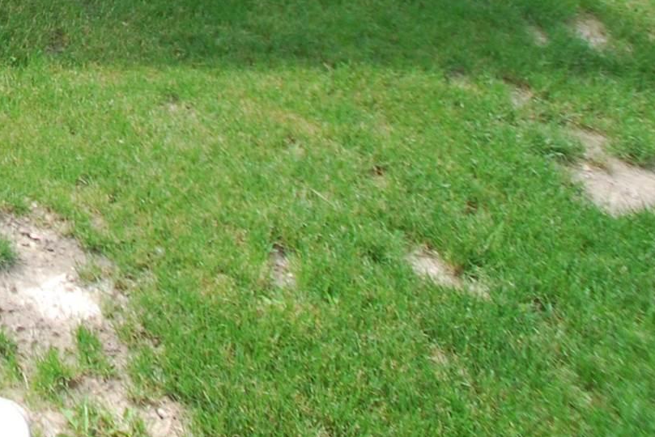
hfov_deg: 27.0
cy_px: -366
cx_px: -274
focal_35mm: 57
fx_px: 1037
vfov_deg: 18.3
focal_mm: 10
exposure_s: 1/125
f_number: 5.6
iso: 140
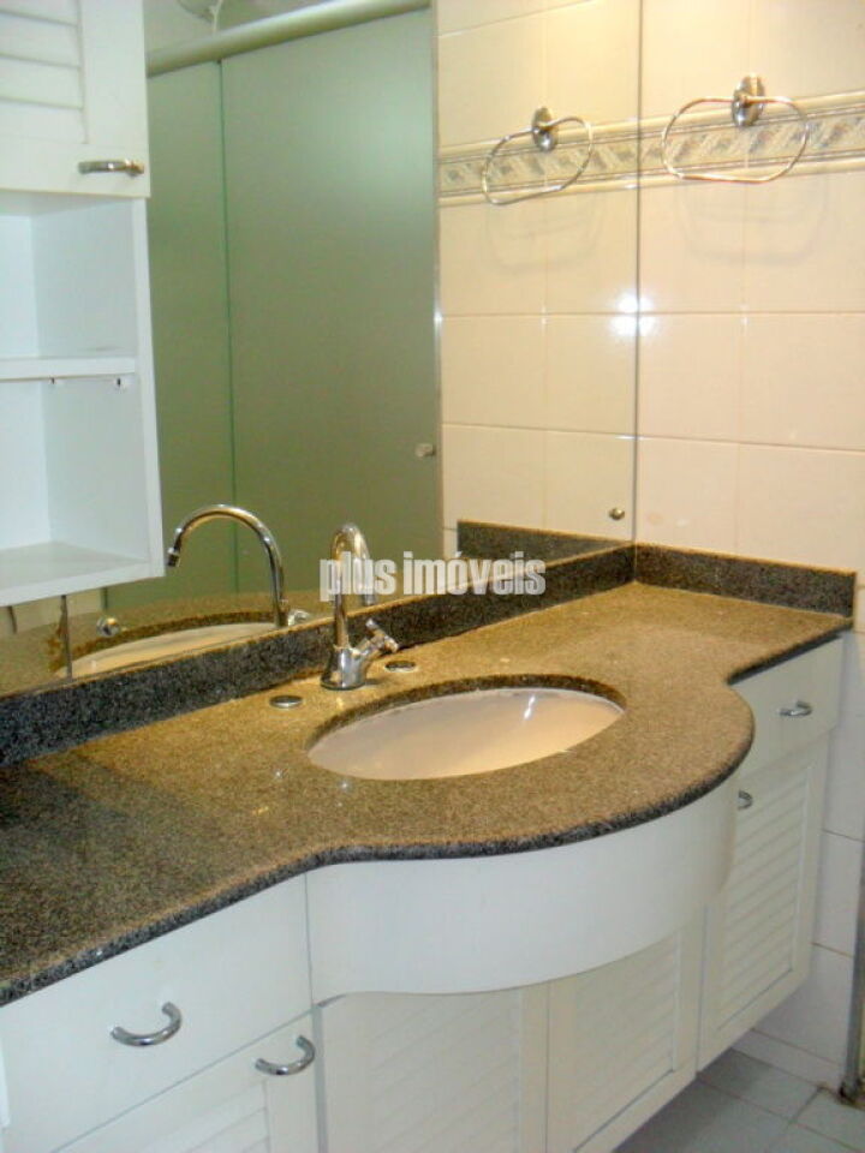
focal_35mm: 35
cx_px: 432
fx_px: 1166
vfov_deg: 52.6
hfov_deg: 40.7
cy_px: 576
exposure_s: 1/45
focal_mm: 6.3
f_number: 3
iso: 200
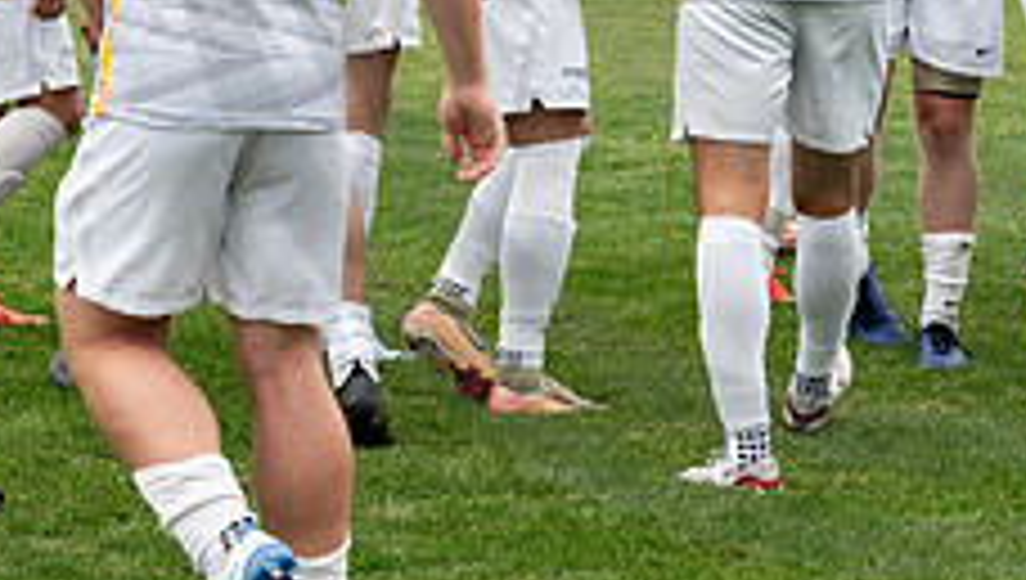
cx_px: 950
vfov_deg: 6.4
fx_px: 5122
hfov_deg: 11.4
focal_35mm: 188
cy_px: -218
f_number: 5
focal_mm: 70
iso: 320
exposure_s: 1/400
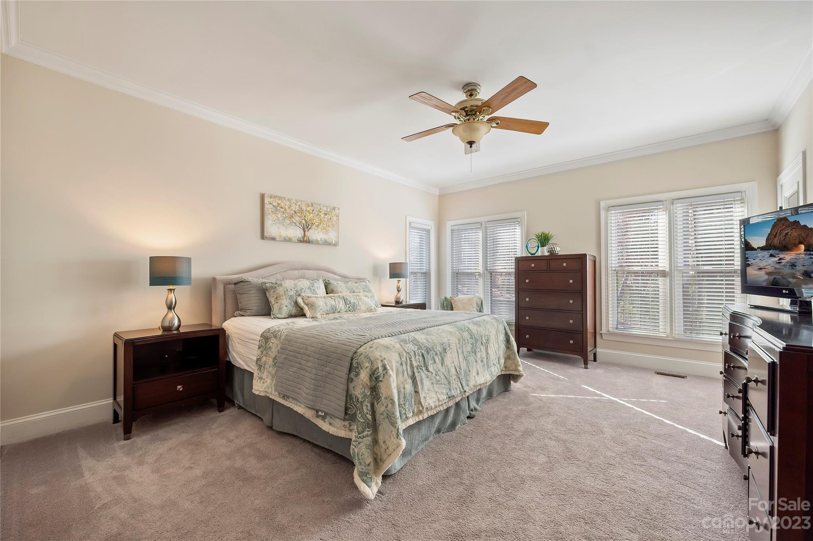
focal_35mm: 14
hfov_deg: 104.3
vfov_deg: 81.1
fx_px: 316
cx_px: 406
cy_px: 270
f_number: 4
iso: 800
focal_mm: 14
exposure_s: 1/60
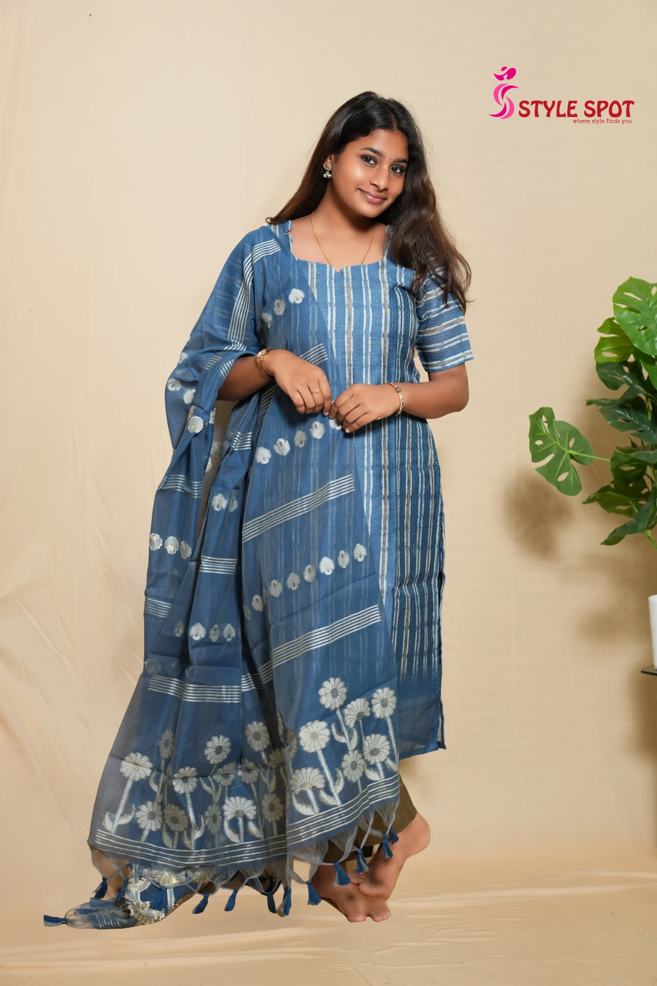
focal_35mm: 75
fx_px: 2053
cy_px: 493
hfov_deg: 18.2
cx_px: 328
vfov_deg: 27.0
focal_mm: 50
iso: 320
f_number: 1.8
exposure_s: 1/125
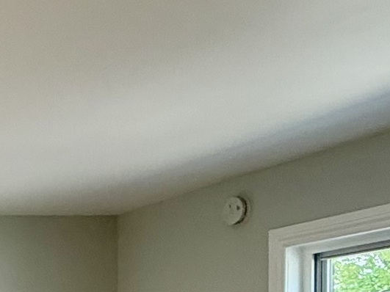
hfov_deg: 18.5
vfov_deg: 16.7
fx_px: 912
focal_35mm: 81
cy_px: 428
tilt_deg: -2.5
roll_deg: +1.3
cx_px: -323
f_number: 2.2
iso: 160
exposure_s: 1/120
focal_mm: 2.22
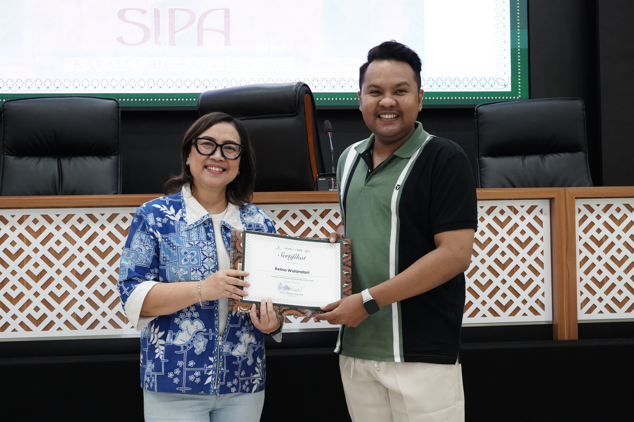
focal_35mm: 60
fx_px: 1057
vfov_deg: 22.6
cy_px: 211
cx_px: 317
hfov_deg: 33.4
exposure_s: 1/100
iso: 10000
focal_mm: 60
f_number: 8
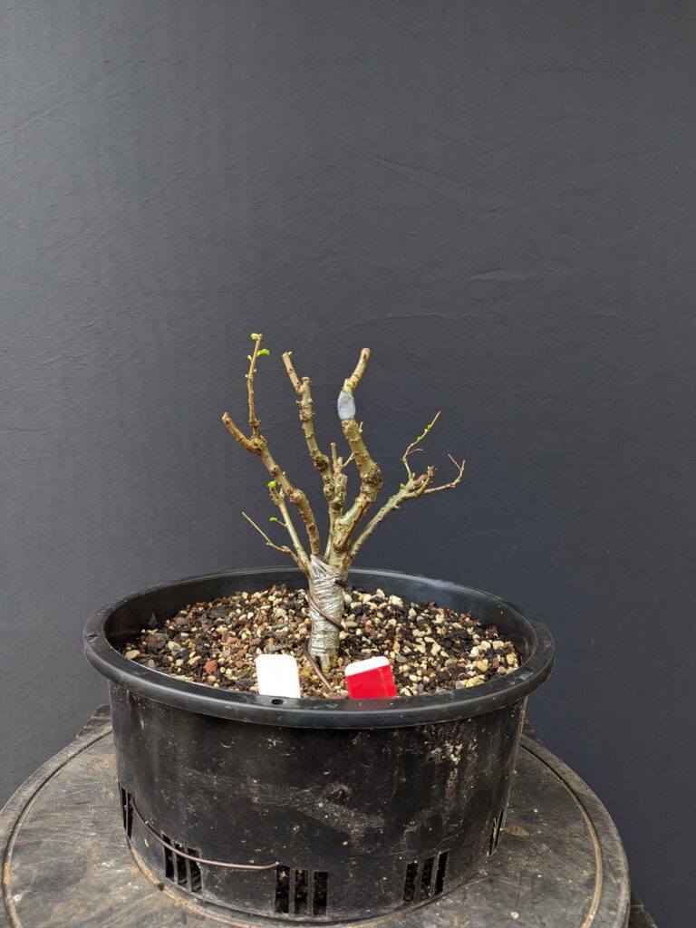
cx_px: 348
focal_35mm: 24
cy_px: 464
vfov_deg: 71.6
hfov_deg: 56.8
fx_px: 643
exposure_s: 1/100
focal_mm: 6.81
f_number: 1.85
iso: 131
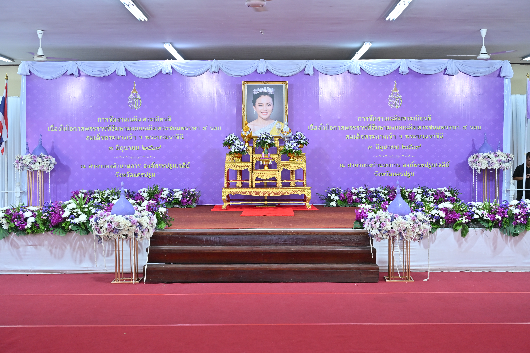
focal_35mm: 46
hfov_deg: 42.7
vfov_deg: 29.2
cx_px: 265
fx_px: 677
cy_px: 176
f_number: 4
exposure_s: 1/200
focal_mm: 46
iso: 640
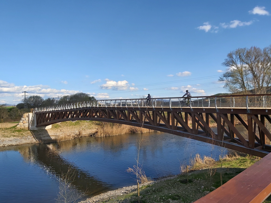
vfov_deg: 51.3
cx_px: 136
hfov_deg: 65.3
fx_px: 211
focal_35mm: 27
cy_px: 100
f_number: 1.7
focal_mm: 3.92
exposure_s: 1/2834
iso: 64
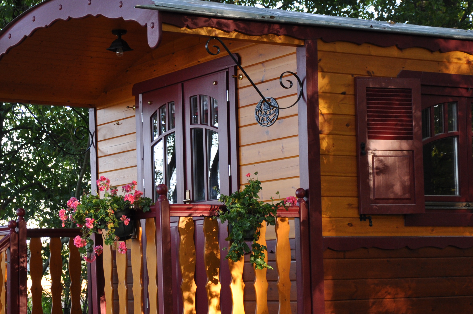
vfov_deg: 15.3
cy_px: 216
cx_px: 182
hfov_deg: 22.8
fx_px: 1168
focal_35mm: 89
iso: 500
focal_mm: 42
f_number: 4.8
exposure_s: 1/60
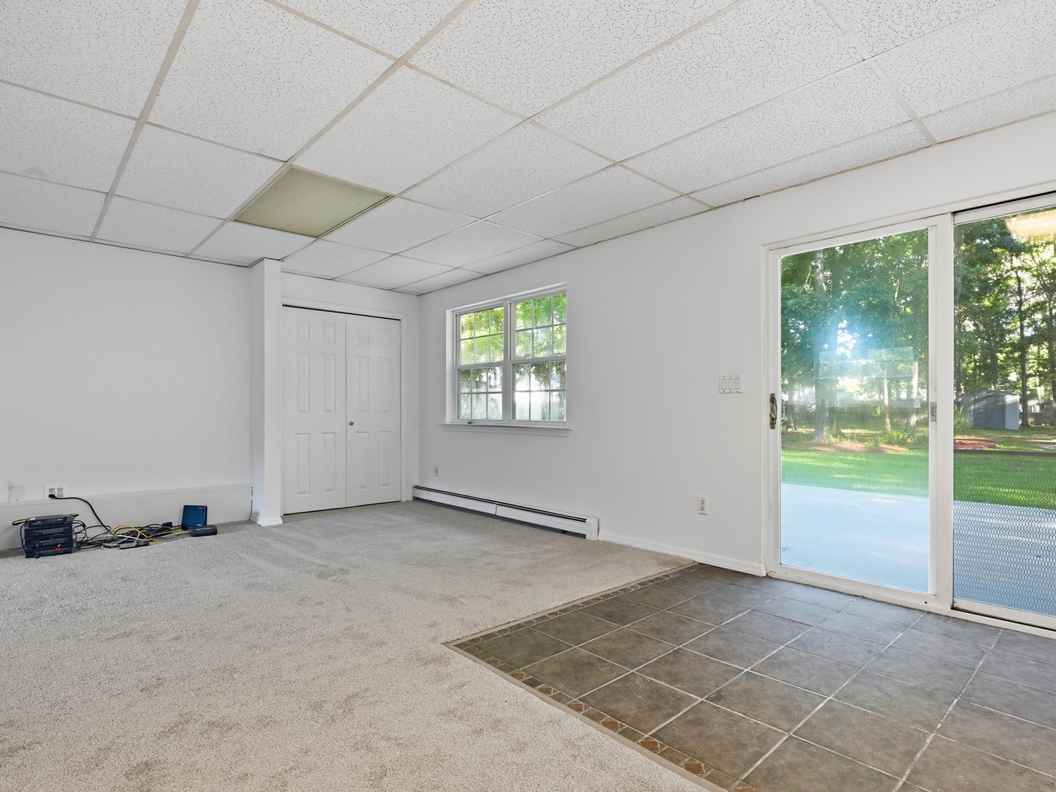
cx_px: 575
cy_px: 401
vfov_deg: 69.9
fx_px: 566
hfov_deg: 85.8
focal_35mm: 19
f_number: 11
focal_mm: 16.5
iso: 100
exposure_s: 1/3.33
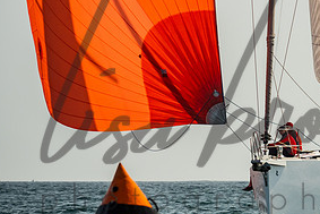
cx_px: 336
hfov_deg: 4.1
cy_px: 86
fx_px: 4429
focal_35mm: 498
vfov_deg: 2.8
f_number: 6.3
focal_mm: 200
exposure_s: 1/1000
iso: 320
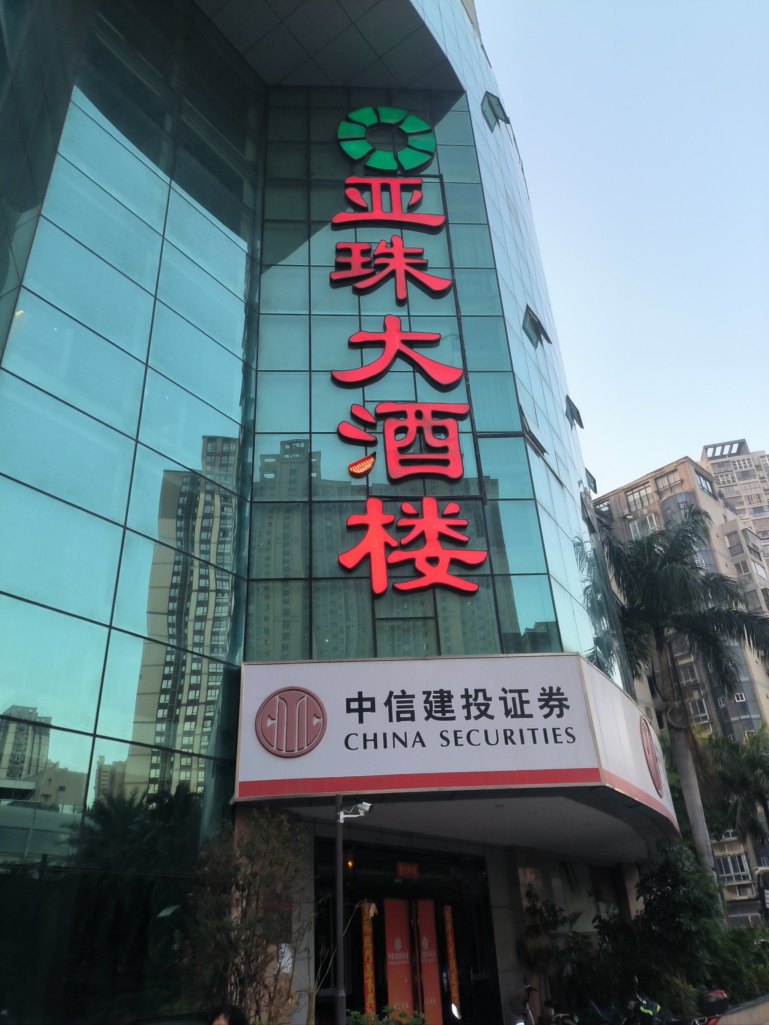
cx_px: 384
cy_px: 512
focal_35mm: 25
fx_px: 741
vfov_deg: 69.4
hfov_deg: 54.9
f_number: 1.79
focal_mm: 4.71
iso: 307
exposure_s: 1/100
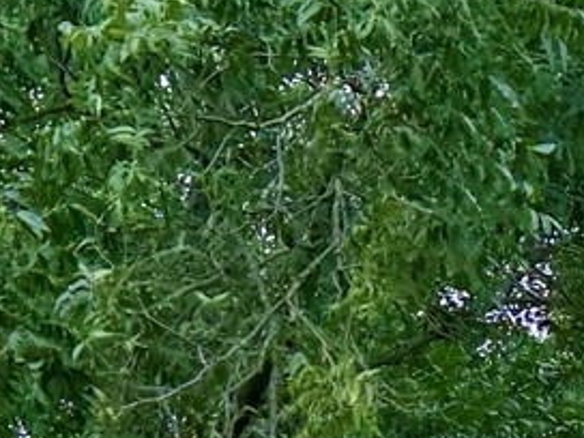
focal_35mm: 181
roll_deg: -1.8
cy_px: 1121
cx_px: 928
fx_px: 3054
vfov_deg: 7.6
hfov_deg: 10.5
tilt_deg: +3.8
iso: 100
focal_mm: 6.76
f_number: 1.78
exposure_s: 1/660
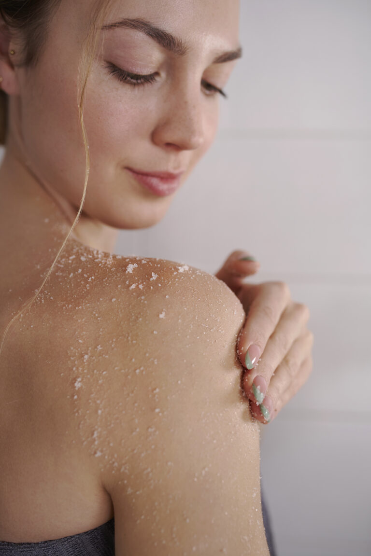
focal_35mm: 35
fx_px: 541
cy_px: 278
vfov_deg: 54.4
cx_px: 186
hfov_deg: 37.9
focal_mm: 35
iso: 200
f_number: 2.5
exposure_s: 1/250
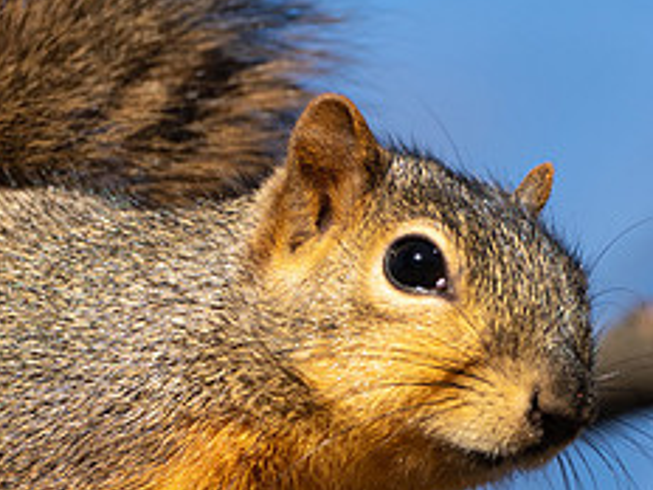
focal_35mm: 1497
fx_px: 28240
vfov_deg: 1.0
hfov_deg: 1.3
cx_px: 144
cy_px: 373
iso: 250
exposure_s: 1/1250
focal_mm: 300
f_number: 4
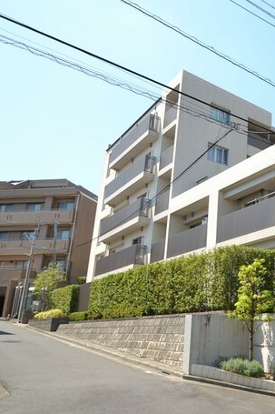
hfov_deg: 36.1
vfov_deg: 60.6
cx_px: 303
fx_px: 353
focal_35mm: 31
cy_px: 214
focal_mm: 13
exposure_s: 1/200
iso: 100
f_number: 7.1
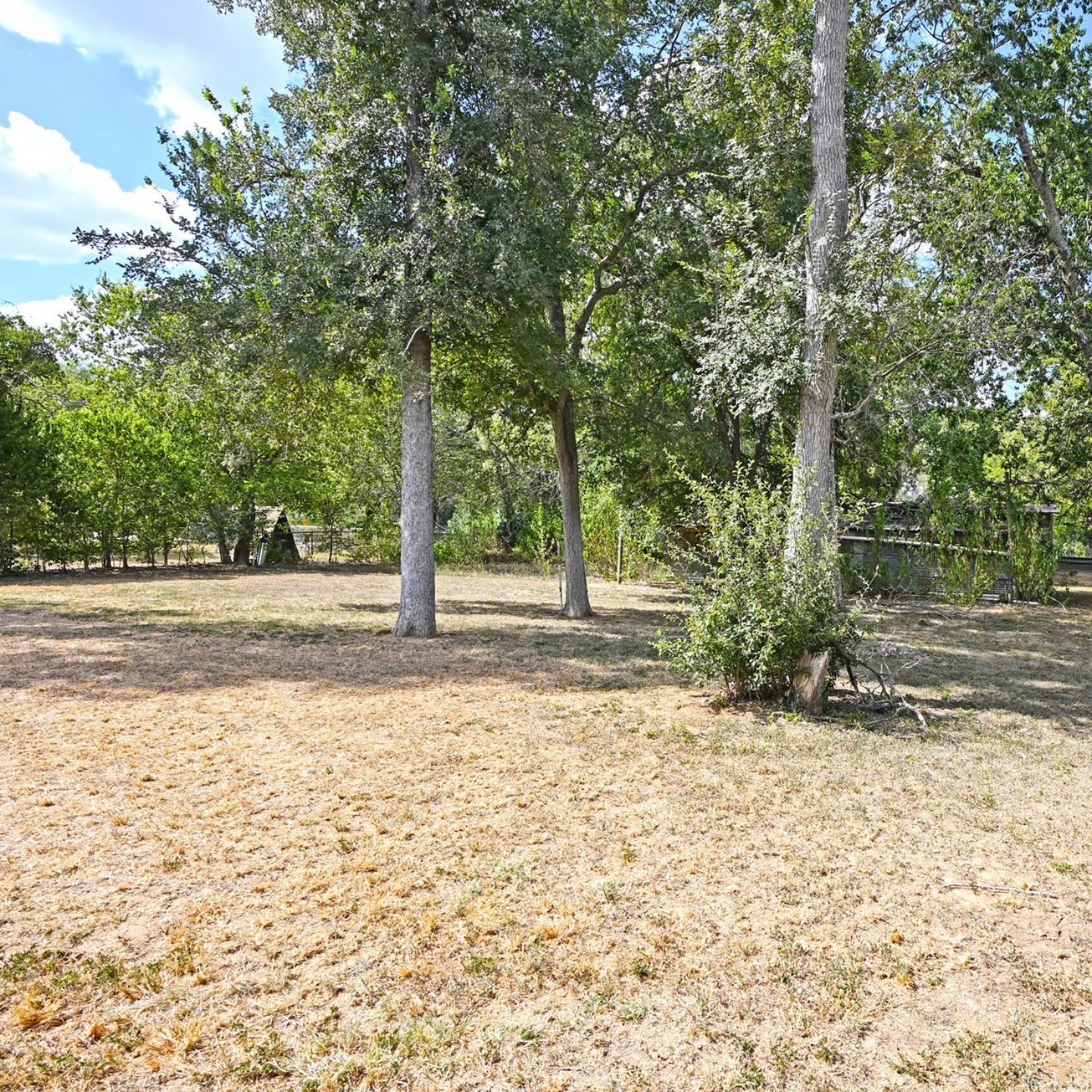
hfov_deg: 63.0
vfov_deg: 65.0
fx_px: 857
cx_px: 748
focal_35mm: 24
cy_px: 544
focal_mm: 12
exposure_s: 1/160
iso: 64
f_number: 6.3
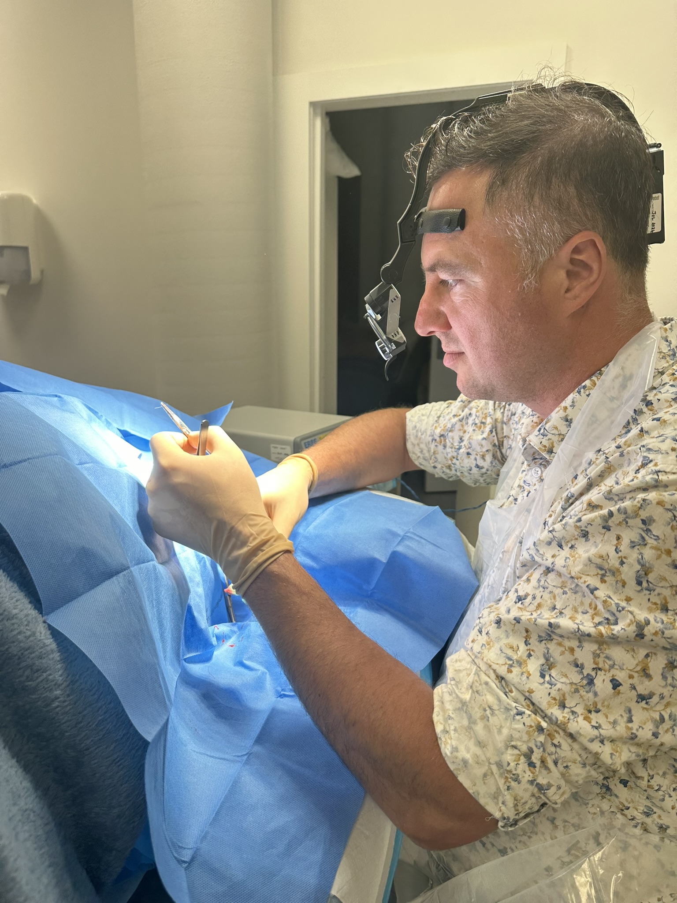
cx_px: 338
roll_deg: -2.1
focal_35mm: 24
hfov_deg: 56.8
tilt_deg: -13.8
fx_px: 626
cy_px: 452
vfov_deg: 71.6
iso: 80
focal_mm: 6.86
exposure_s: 1/144
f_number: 1.78
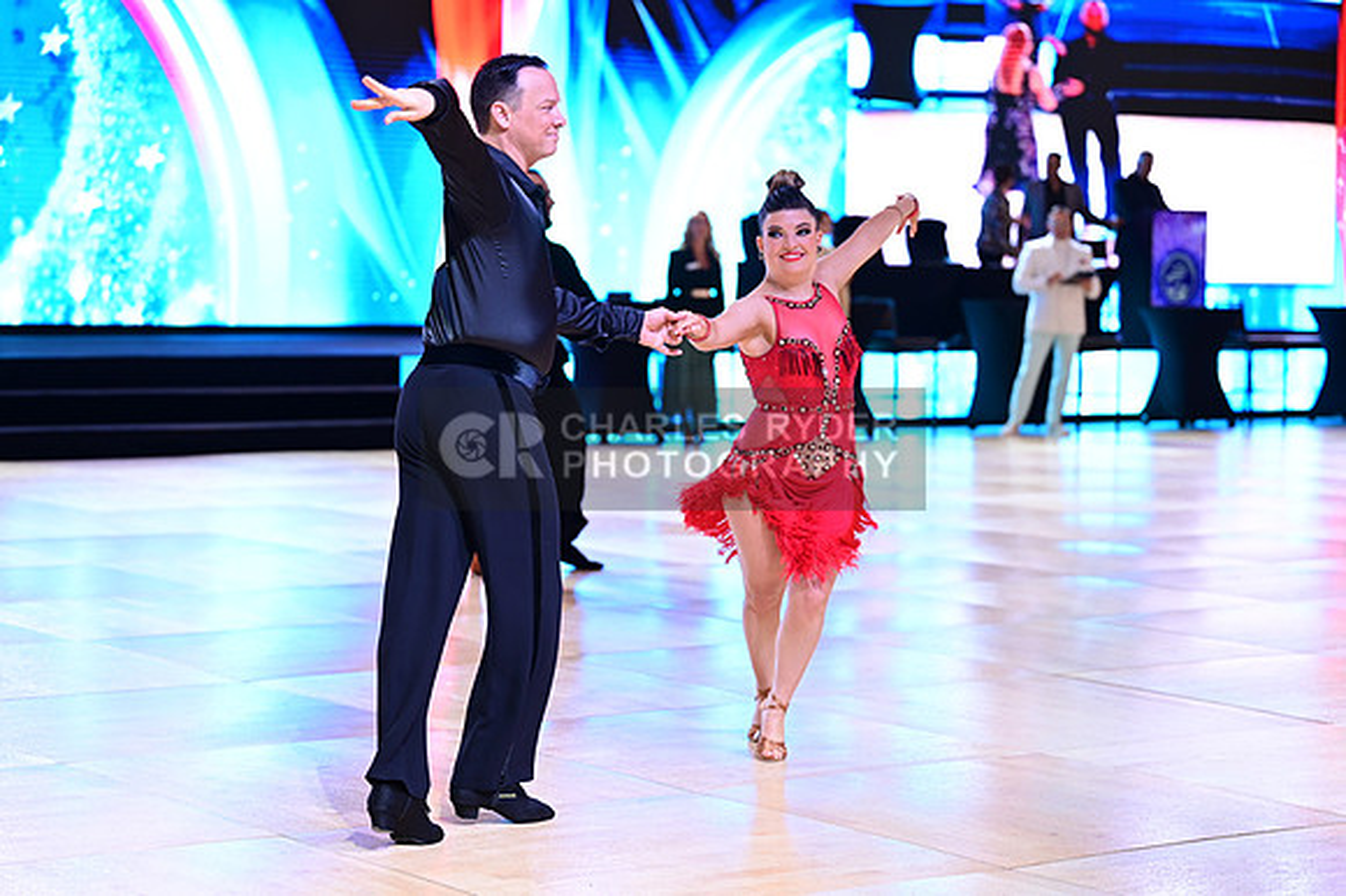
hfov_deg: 24.8
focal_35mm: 82
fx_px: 3064
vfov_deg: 16.6
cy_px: 448
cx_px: 673
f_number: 2.8
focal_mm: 82
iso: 2000
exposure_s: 1/400
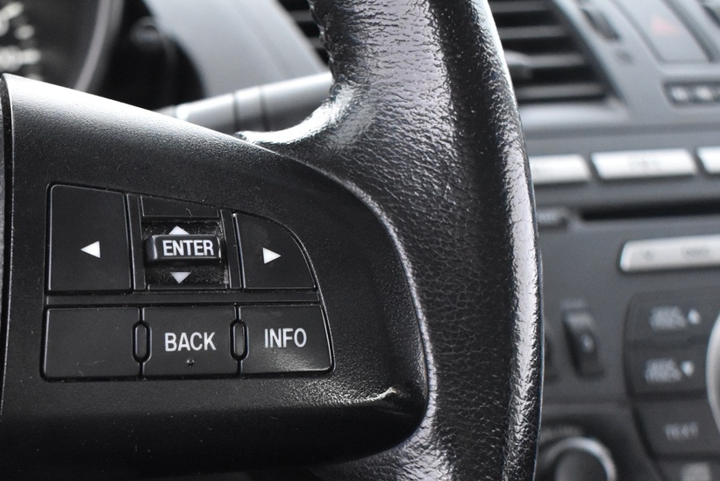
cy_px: 470
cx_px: 77
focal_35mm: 71
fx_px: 1420
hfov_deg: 27.5
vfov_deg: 18.7
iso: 3200
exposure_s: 1/15
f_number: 3.8
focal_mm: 24
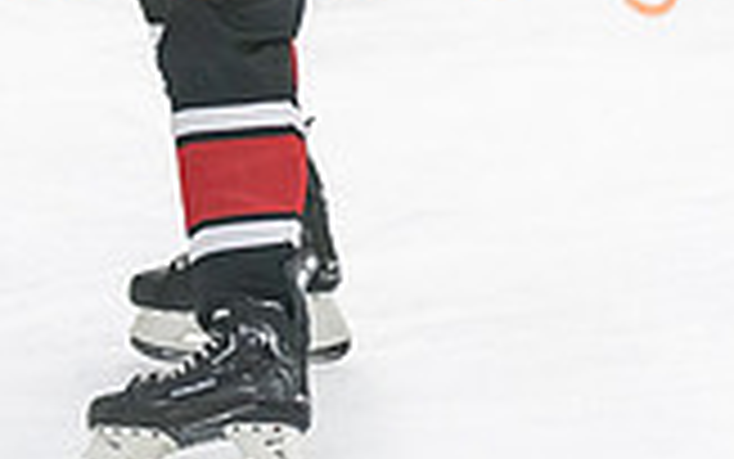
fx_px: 5183
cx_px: 360
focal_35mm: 259
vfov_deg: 5.0
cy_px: -245
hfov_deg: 8.1
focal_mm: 70
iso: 3200
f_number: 2.8
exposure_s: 1/640
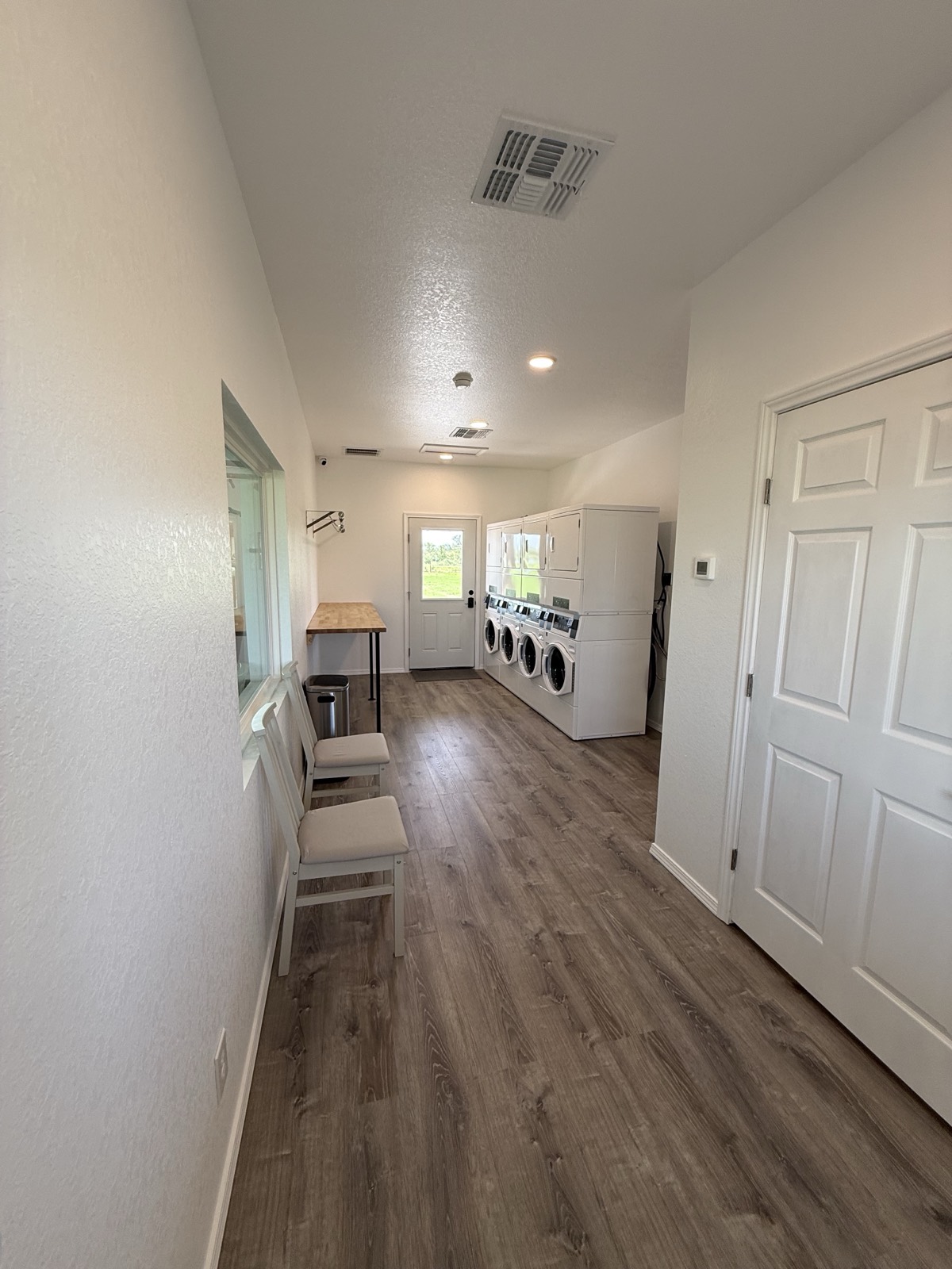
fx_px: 513
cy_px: 634
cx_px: 476
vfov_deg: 102.1
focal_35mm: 14
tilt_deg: -7.4
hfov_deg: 85.7
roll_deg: -0.5
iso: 80
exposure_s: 1/99
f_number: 2.2
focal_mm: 2.22
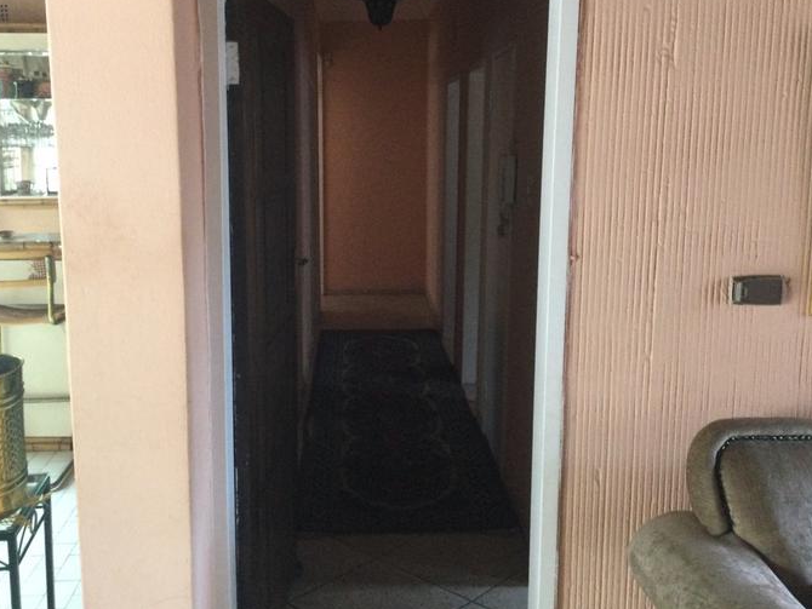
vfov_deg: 38.6
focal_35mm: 37
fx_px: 868
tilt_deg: -8.8
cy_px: 270
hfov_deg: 50.1
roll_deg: -0.3
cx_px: 372
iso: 200
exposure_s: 1/17
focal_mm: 3.3
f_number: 2.4
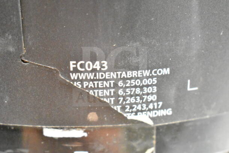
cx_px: 114
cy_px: 76
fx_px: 429
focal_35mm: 68
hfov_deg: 29.9
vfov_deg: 20.2
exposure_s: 1/80
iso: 22800
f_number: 5
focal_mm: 45
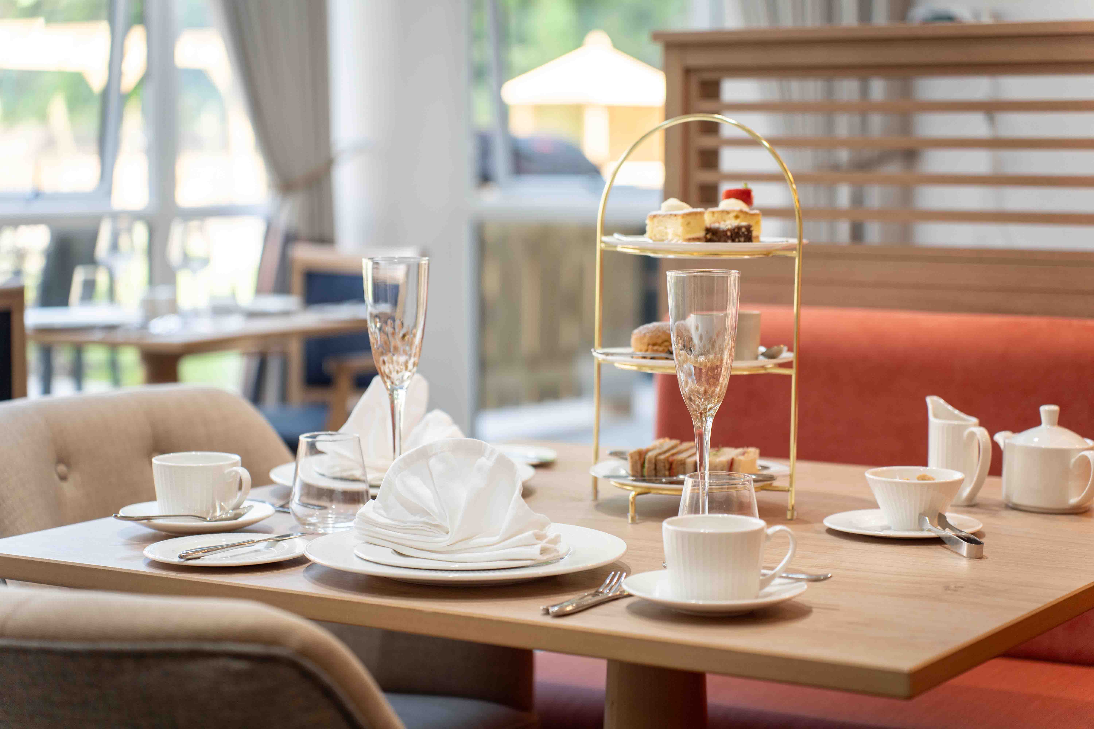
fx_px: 1124
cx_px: 547
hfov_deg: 51.9
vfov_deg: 35.9
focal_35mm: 37
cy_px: 364
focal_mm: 37
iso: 200
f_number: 2.8
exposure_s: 1/250
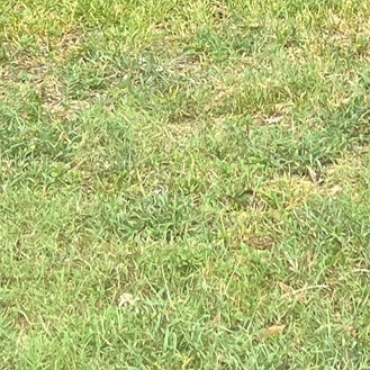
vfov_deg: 10.8
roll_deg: -0.6
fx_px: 1729
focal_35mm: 143
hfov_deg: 12.1
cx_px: 372
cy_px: -443
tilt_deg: +1.0
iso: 50
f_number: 1.6
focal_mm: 5.1
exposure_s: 1/816
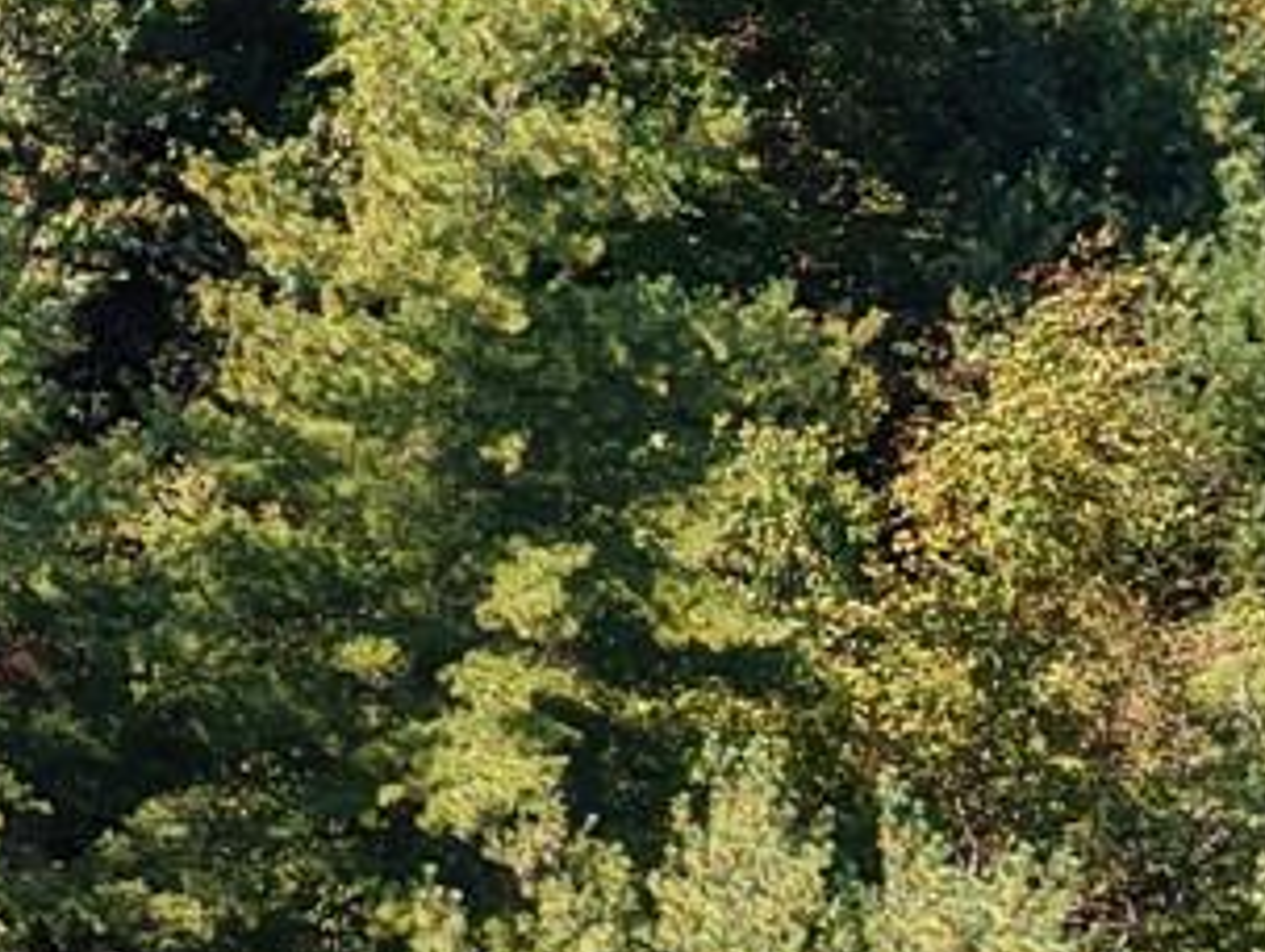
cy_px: -322
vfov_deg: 9.0
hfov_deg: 10.9
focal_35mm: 162
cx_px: -1394
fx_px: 5927
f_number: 1.8
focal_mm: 8.67
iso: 100
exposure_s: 1/1000
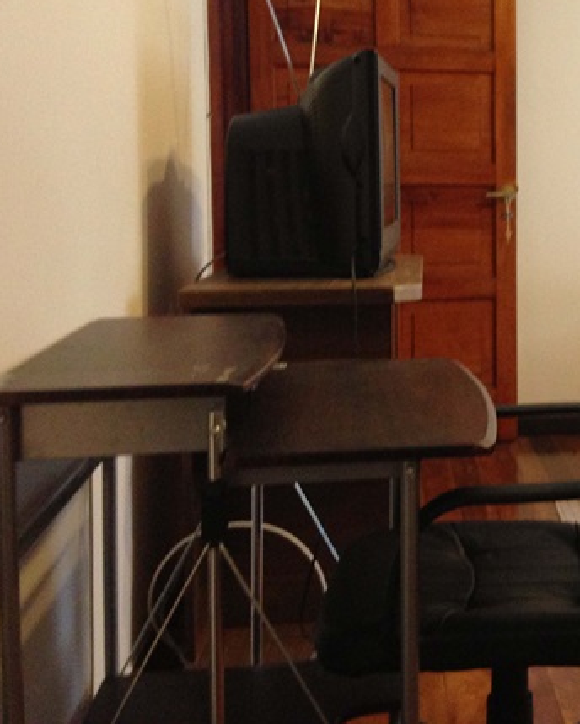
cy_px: 219
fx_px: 1286
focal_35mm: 60
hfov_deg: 23.7
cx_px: 647
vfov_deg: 31.1
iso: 250
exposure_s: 1/20
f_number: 2.4
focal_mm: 4.13
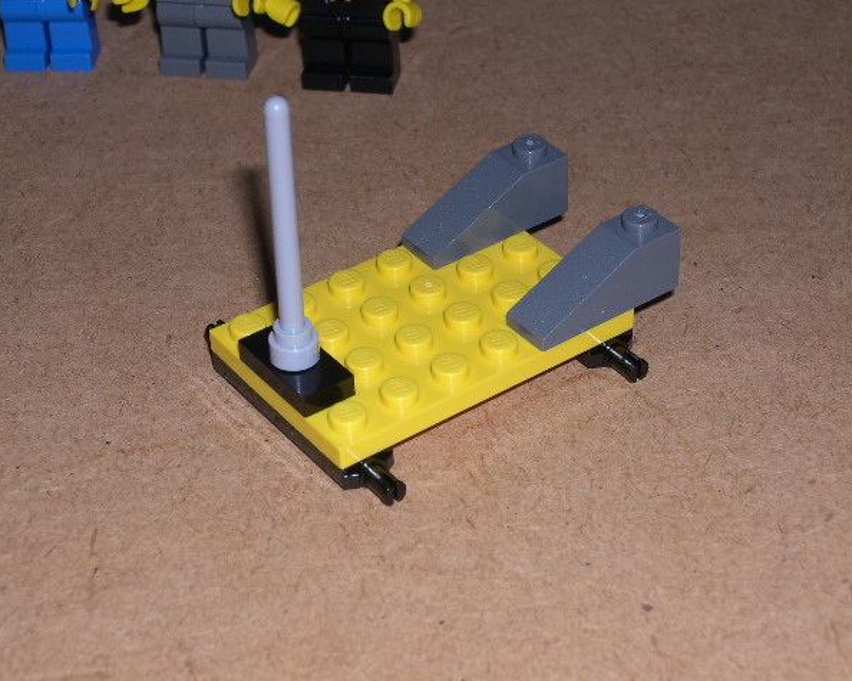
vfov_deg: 18.9
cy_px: 340
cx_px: 396
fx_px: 2042
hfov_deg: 23.6
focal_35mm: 81
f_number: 10.8
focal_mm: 16.3
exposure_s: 1/60
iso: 100
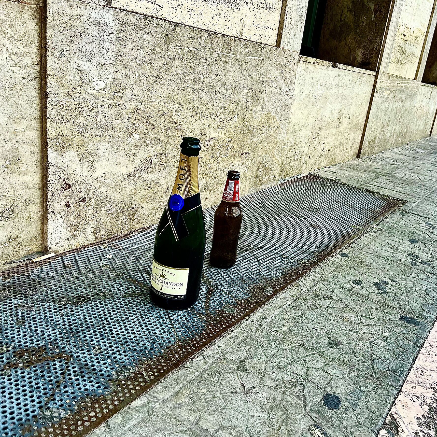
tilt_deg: -17.0
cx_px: 279
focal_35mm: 31
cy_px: 218
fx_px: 443
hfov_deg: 51.8
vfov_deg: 52.5
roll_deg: -9.5
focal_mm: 5.1
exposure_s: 1/544
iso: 50
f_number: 1.6
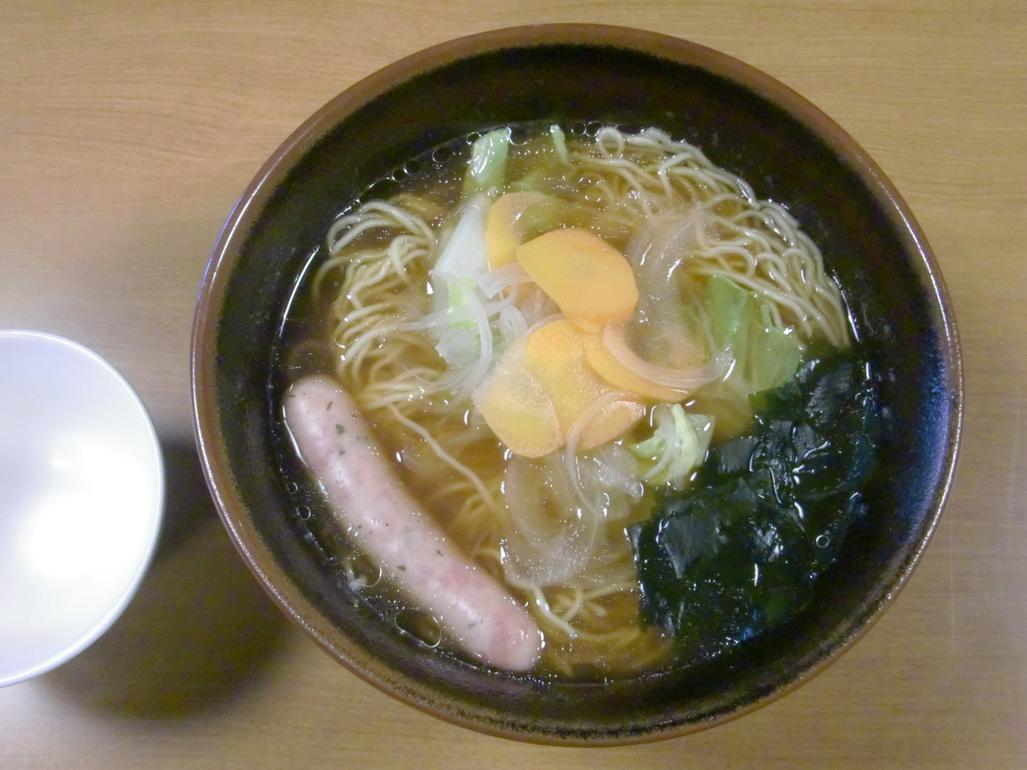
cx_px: 514
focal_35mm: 38
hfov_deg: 49.0
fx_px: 1127
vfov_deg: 37.7
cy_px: 385
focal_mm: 6.66
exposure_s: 1/60
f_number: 3.9
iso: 800
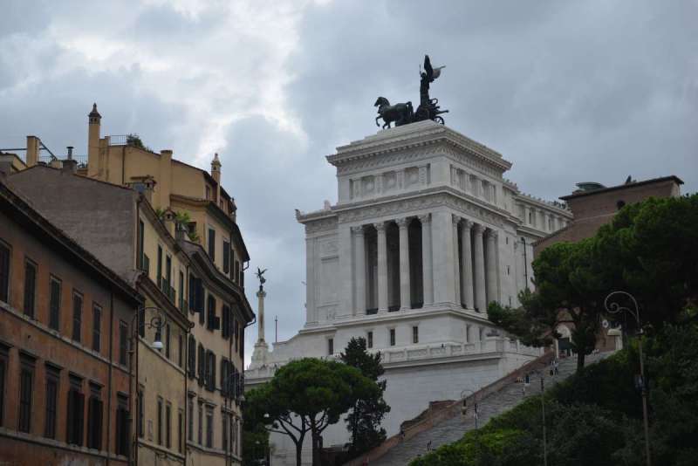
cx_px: 349
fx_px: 1202
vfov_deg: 21.9
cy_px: 233
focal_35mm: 62
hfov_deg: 32.4
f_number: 3.2
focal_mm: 62
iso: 125
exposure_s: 1/400
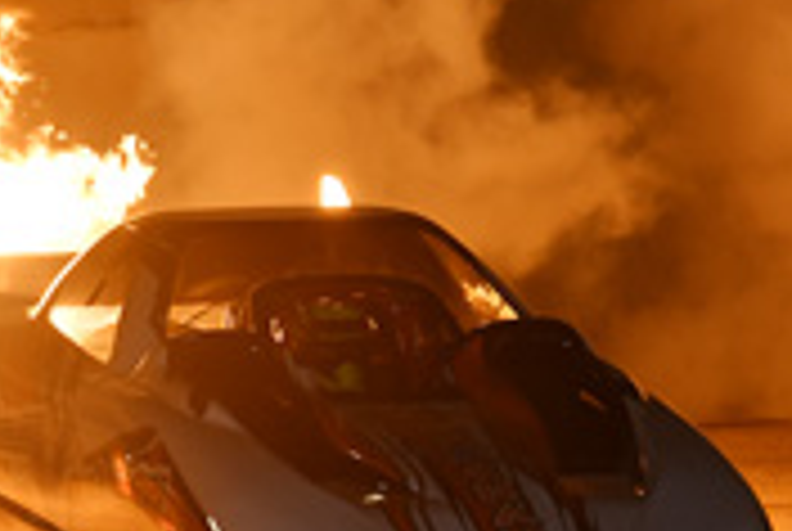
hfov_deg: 6.0
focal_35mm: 341
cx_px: 176
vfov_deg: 4.0
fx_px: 7515
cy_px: 540
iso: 320
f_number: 4
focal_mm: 80
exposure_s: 1/200
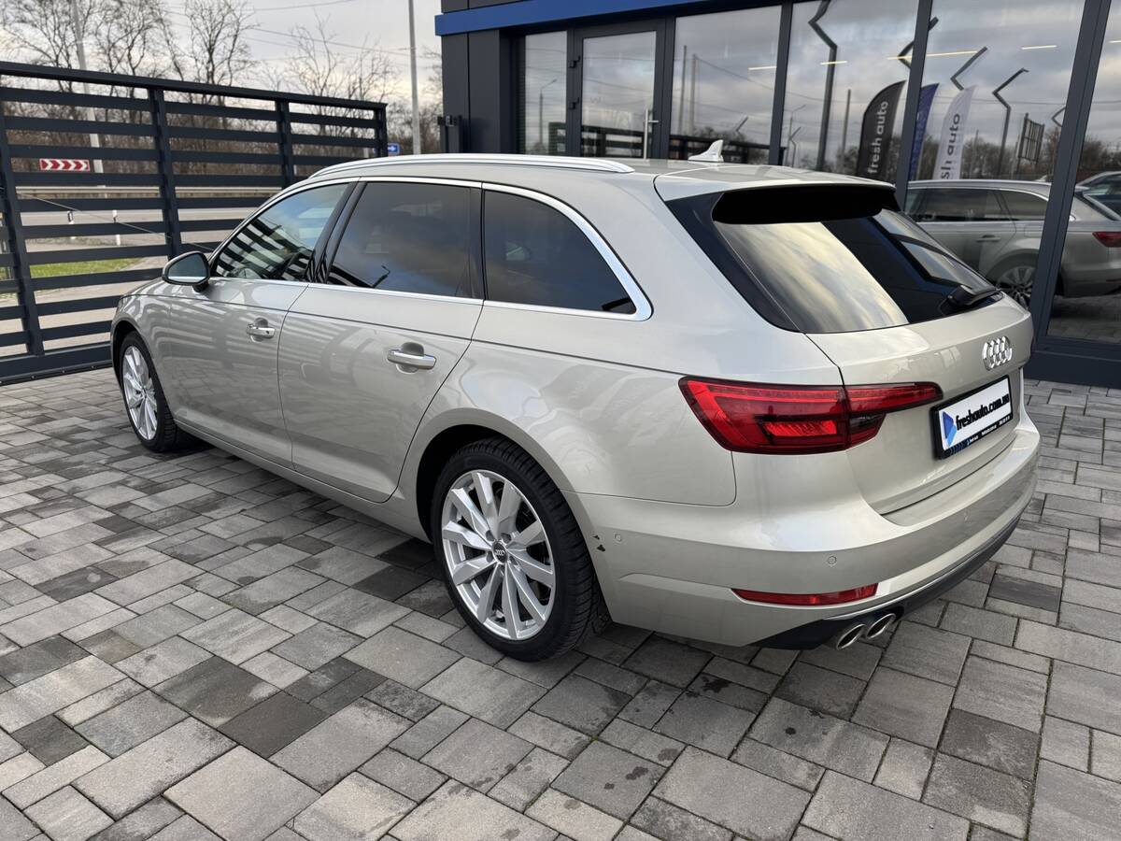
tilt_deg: -17.1
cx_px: 560
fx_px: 777
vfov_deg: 56.8
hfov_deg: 71.6
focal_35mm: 24
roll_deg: -0.4
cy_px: 420
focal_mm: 6.76
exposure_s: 1/671
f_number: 1.78
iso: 80
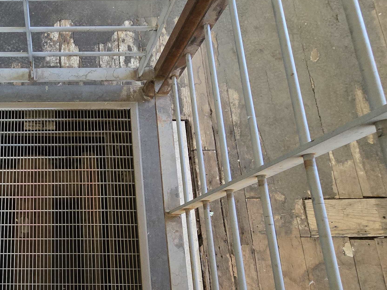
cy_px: 205
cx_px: 48
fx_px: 268
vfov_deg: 55.0
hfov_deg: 61.8
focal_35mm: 24
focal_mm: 2.2
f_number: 2.2
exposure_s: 1/60
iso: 640
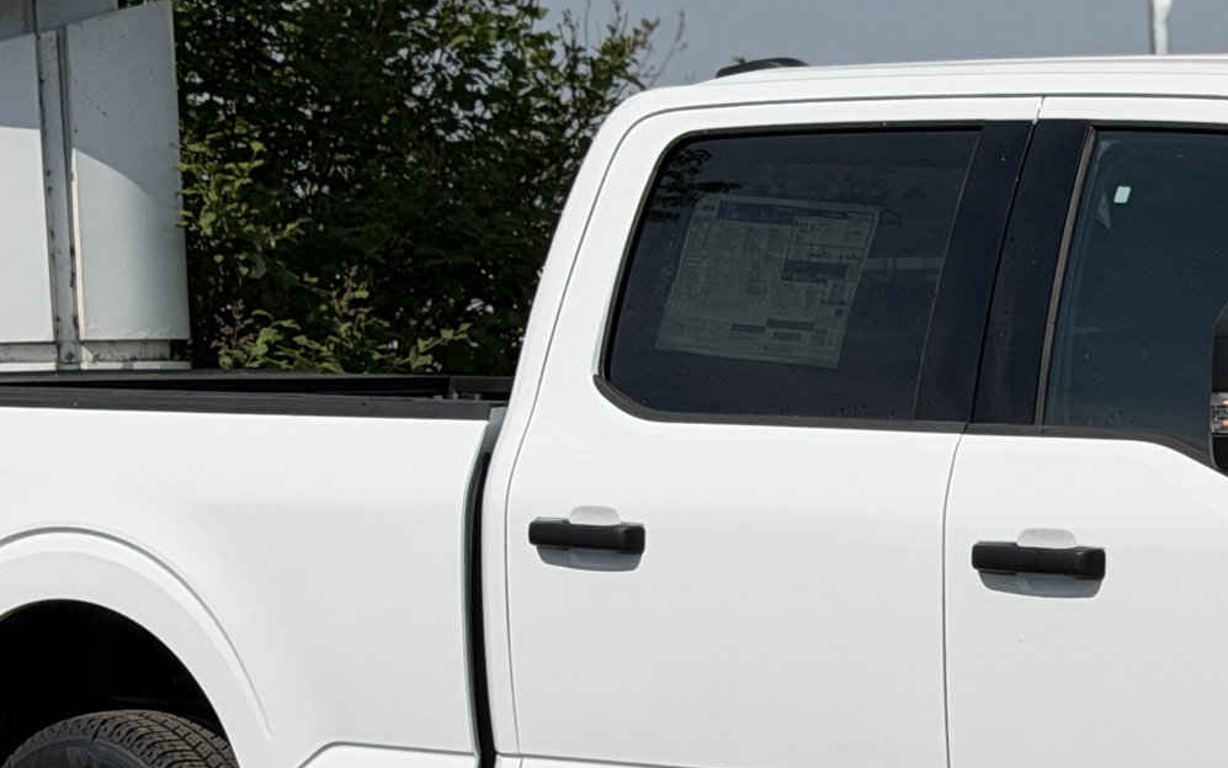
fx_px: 4919
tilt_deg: -5.3
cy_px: 780
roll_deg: +2.0
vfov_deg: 8.9
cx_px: 1399
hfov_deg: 13.9
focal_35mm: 147
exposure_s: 1/11364
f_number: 1.78
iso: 64
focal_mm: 6.76
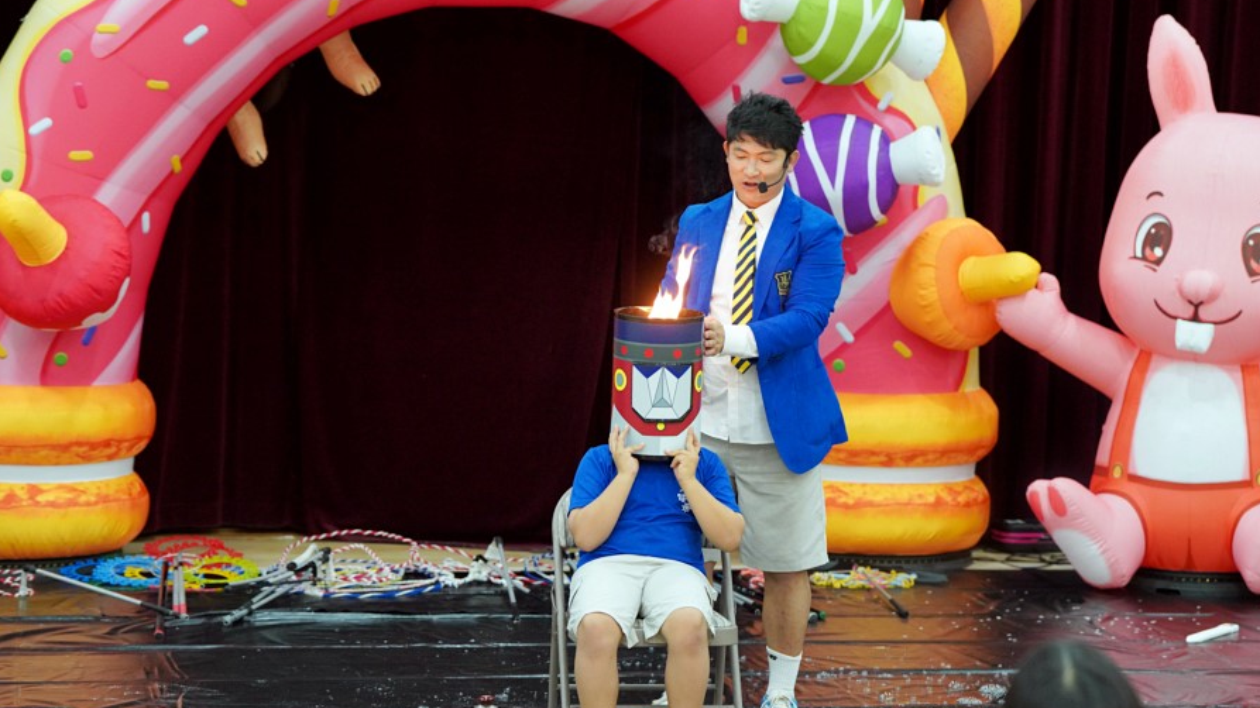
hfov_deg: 22.7
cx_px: 634
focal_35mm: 94
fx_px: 3140
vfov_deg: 12.9
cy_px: 402
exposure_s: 1/160
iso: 3200
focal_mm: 89
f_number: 4
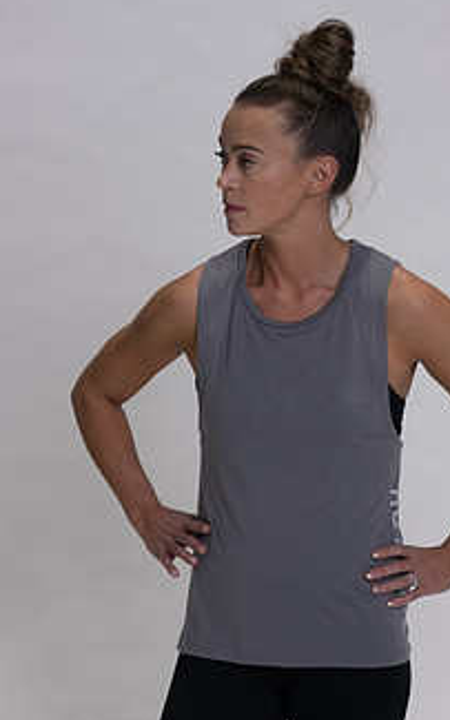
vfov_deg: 17.4
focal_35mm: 120
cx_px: 277
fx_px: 2356
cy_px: 450
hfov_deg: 10.9
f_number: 4
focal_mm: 85
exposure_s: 1/125
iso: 200
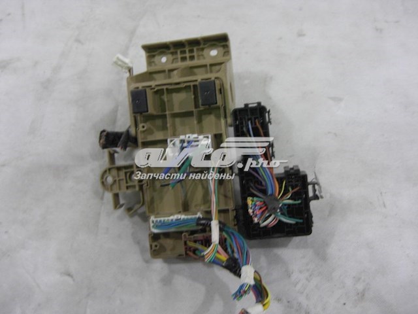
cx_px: 209
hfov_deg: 49.0
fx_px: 459
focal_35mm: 38
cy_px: 157
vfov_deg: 37.7
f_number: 2.8
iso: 200
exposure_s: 1/25
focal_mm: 7.9
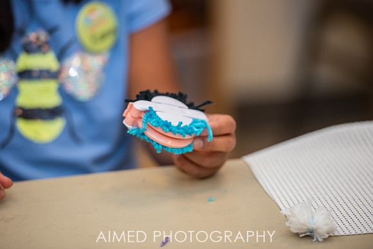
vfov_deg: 6.4
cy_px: 115
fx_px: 2224
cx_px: 186
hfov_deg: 9.6
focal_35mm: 215
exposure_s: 1/200
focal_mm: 200
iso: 320
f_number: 3.2
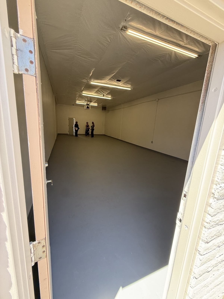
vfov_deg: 102.1
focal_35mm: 14
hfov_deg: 85.7
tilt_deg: -11.8
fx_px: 121
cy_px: 150
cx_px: 112
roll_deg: -5.8
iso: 80
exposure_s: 1/99
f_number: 2.2
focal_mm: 2.22
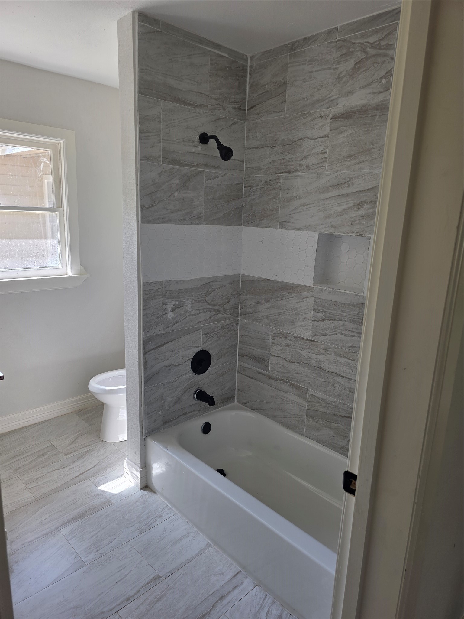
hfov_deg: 58.9
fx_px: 411
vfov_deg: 73.9
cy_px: 310
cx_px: 232
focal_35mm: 23
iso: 40
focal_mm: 6.3
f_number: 1.7
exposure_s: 1/180
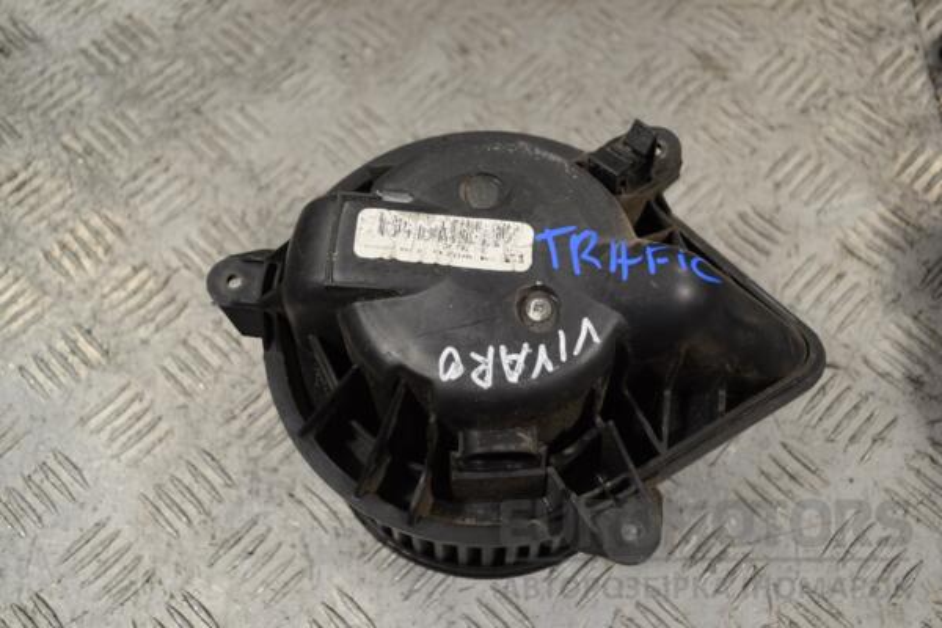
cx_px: 471
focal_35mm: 42
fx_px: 1099
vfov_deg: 31.9
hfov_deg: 46.4
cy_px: 314
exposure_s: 1/40
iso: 100
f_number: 4.5
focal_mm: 28
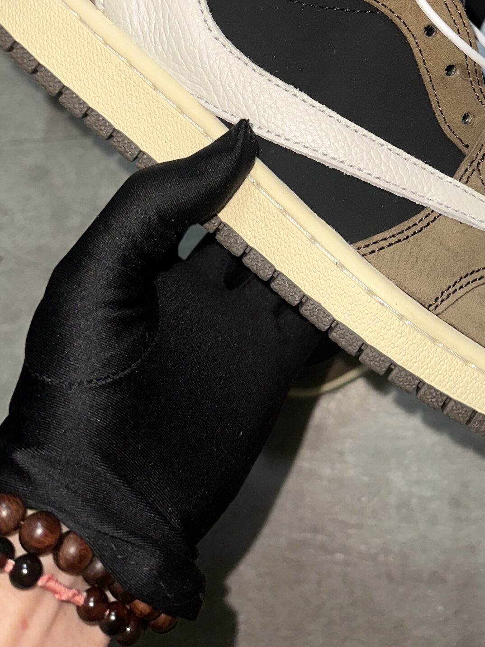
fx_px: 803
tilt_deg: -71.6
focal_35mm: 43
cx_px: 318
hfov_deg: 33.3
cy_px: 123
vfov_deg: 41.8
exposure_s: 1/62
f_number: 1.78
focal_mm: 6.86
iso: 50
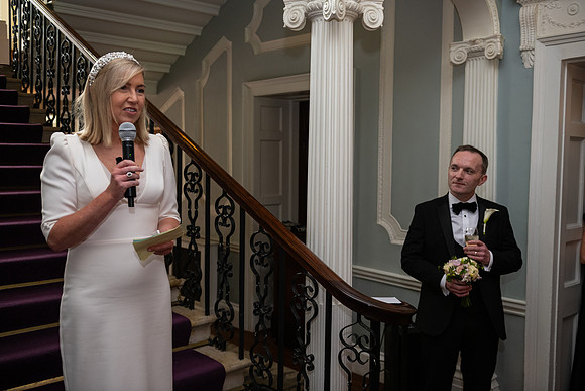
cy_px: 196
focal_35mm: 35
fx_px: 569
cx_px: 292
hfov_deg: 54.4
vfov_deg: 37.9
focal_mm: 35
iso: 800
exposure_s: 1/160
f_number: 3.5
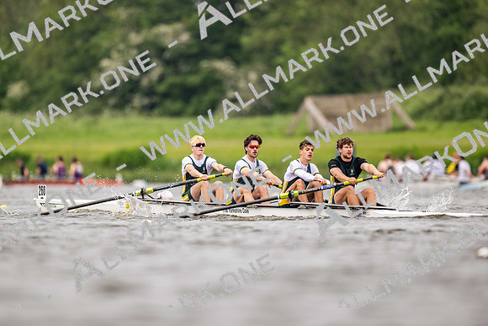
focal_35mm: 600
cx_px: 244
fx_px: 8135
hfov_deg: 3.4
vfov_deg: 2.3
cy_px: 163
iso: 900
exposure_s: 1/2000
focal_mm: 600
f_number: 4
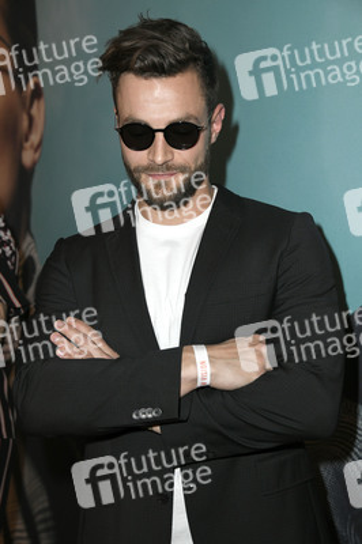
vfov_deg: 31.0
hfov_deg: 20.9
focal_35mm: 65
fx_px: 982
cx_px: 181
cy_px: 272
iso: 1600
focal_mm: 65
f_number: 6.3
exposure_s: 1/125
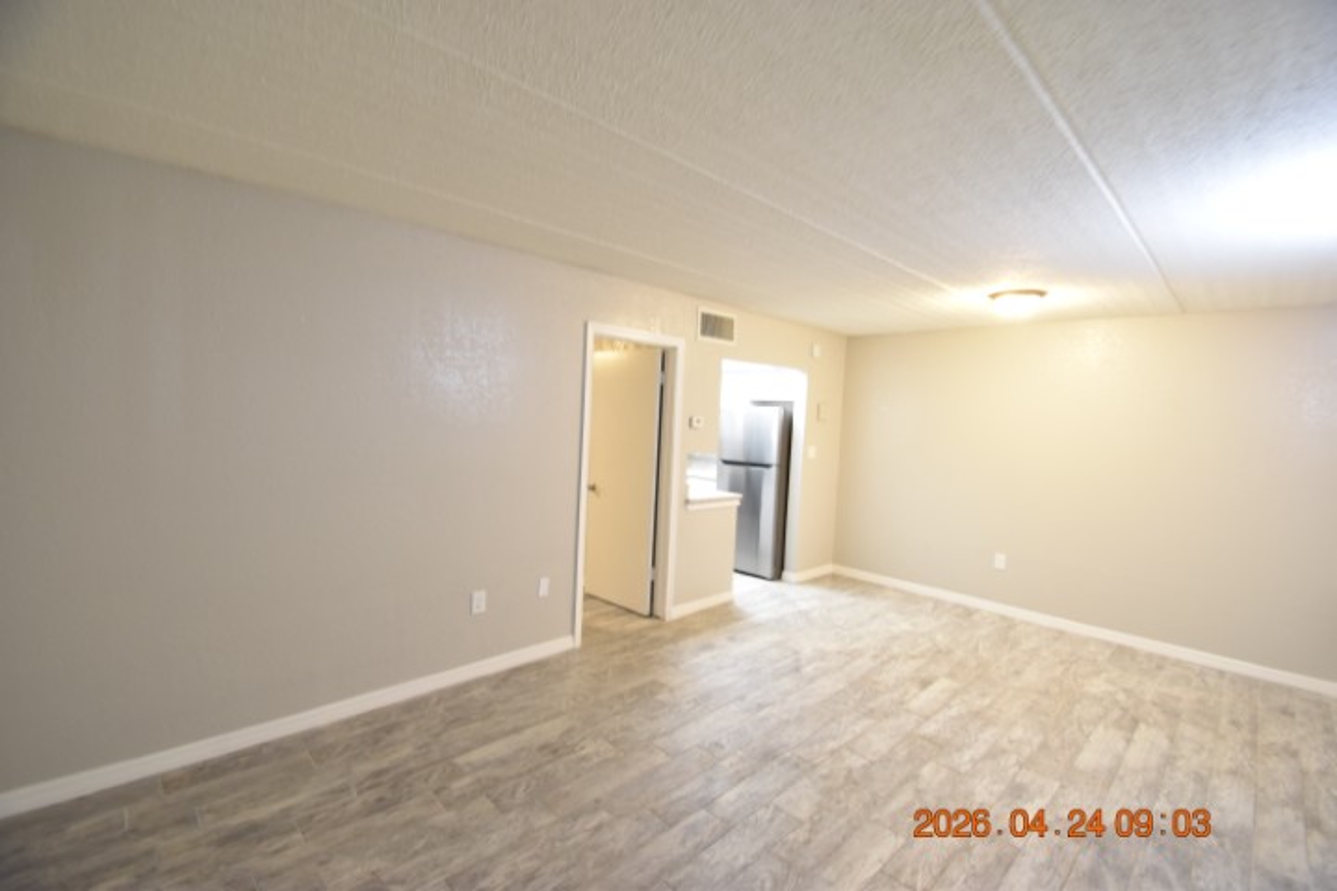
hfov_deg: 100.4
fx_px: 557
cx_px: 668
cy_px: 446
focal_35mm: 15
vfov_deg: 77.3
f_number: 3.5
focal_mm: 10
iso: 800
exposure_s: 1/10
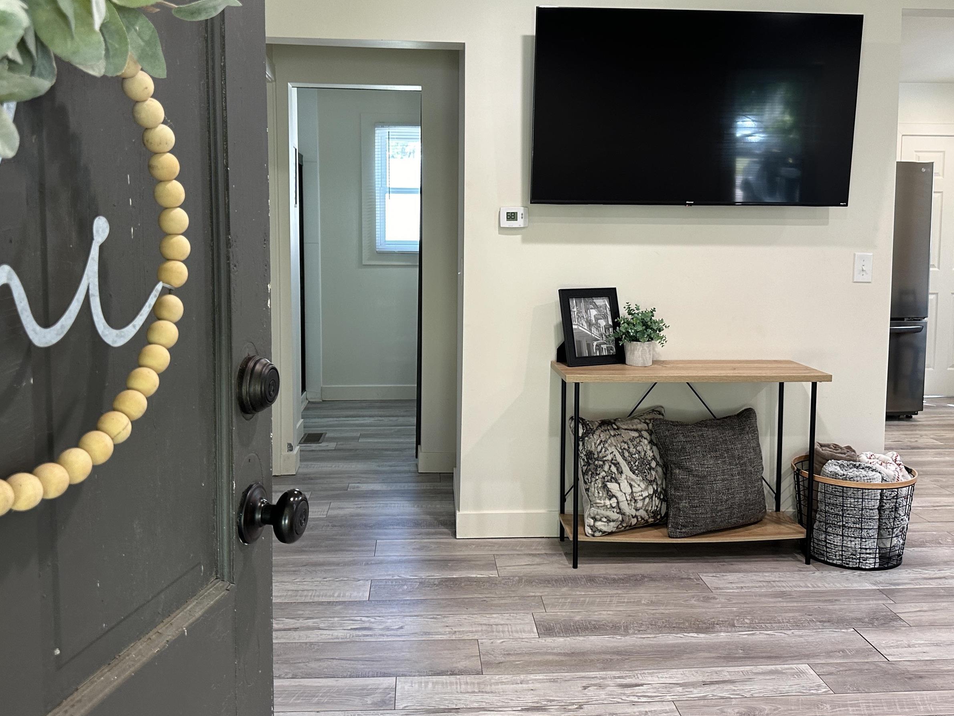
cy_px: 302
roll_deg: +0.1
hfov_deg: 58.3
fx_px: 854
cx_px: 468
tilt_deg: -4.9
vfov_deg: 45.3
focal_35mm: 31
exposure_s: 1/120
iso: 200
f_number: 1.78
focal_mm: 6.86
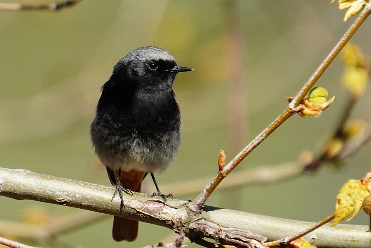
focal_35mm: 600
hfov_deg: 3.4
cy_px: 124
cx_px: 186
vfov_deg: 2.3
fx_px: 6183
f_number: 7.1
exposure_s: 1/2000
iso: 1250
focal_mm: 600
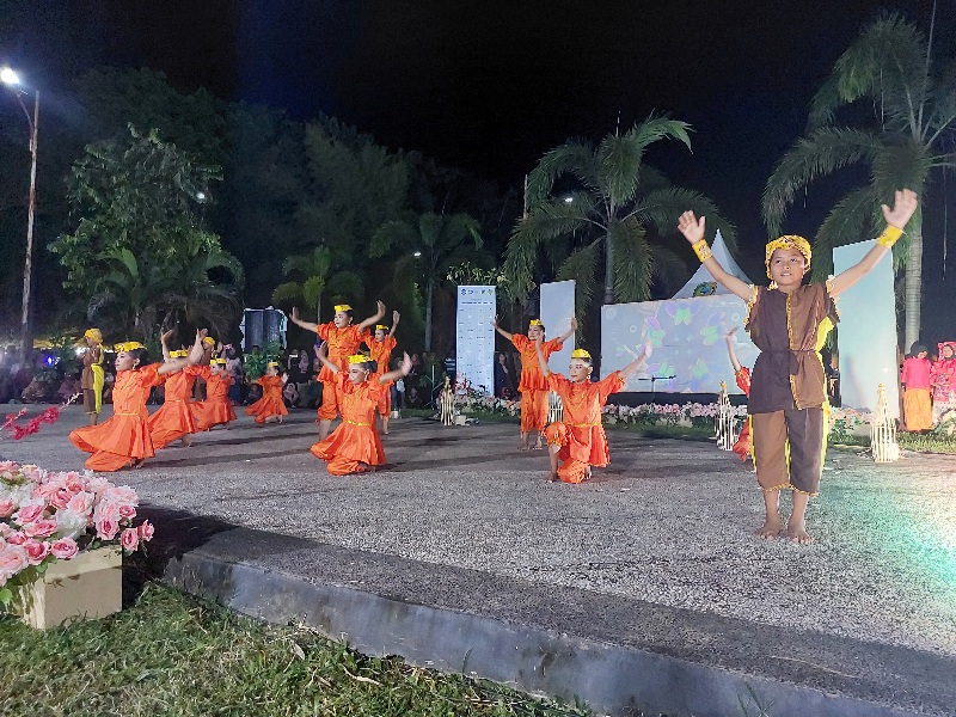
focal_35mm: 23
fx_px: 635
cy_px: 358
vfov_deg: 58.9
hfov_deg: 73.9
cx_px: 478
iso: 1000
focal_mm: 5.06
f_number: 1.8
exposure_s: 1/25
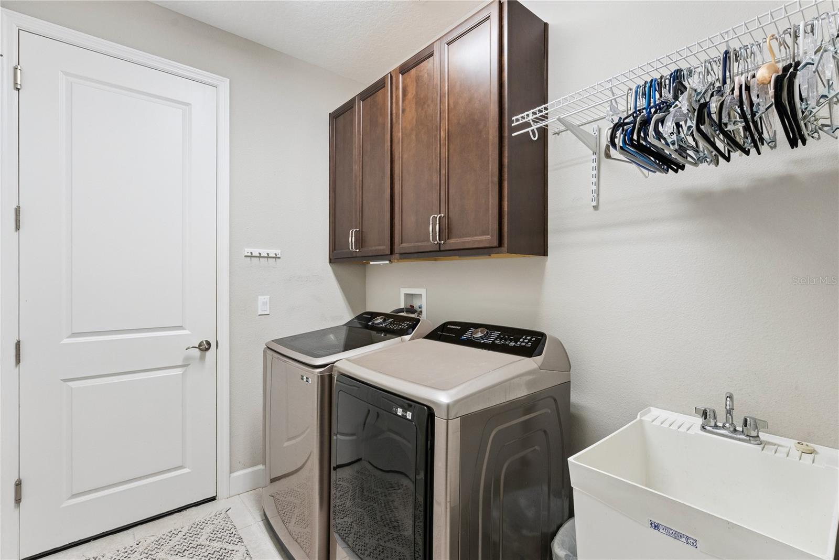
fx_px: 373
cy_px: 280
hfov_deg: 96.7
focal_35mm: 16
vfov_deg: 73.8
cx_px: 420
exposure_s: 1/50
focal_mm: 16
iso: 1250
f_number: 9
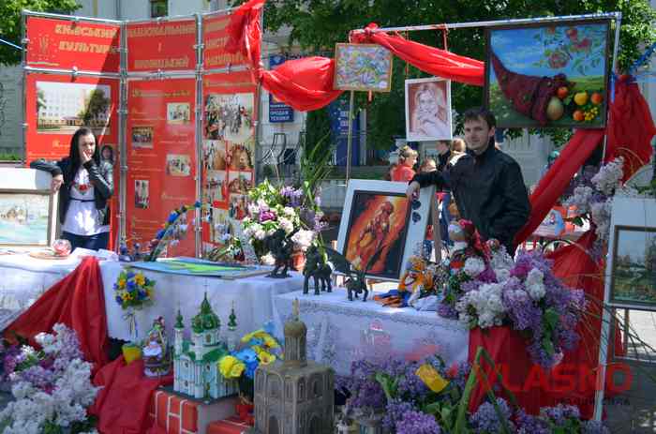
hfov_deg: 41.2
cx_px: 328
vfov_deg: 27.9
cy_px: 217
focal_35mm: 48
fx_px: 872
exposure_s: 1/500
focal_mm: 32
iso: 200
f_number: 4.8
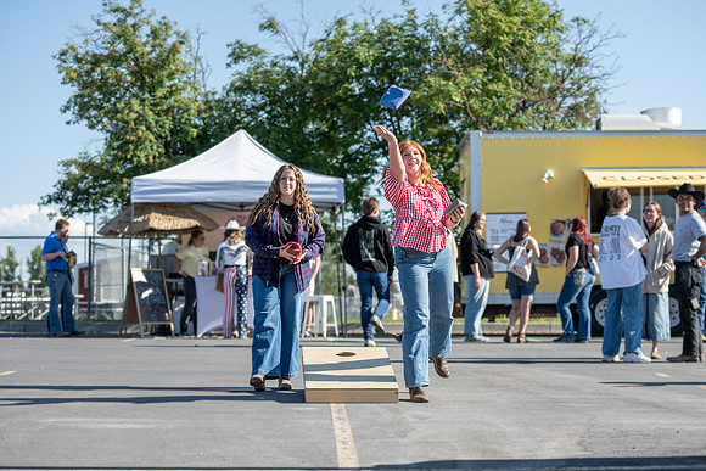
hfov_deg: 27.0
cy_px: 235
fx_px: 1469
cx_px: 374
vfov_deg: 18.2
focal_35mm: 75
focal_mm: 70
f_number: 2.8
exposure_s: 1/1000
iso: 80
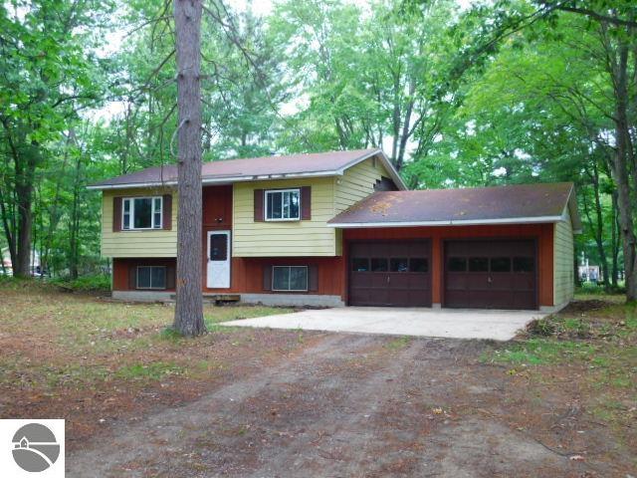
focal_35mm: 36
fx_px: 662
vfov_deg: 39.7
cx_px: 318
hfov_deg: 51.4
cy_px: 239
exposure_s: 1/30
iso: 125
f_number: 3.5
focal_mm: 6.3
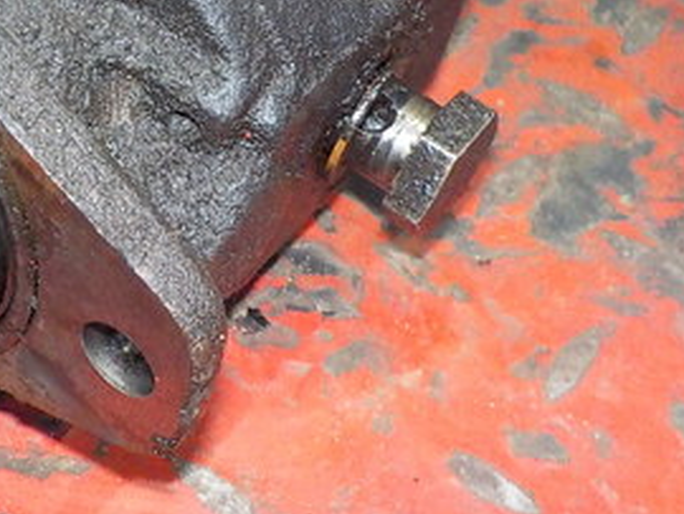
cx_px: 89
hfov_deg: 26.6
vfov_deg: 20.3
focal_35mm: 71
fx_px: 1404
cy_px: 53
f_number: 3.3
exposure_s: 1/15
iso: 500
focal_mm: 4.1
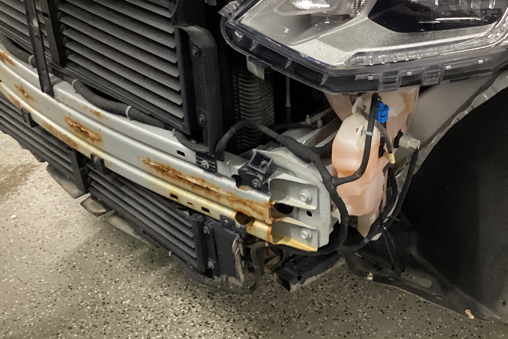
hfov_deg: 38.6
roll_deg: -1.1
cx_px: 320
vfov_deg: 26.4
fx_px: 720
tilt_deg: -31.4
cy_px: 139
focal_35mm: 51
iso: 320
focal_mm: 3.3
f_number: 2.4
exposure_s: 1/33
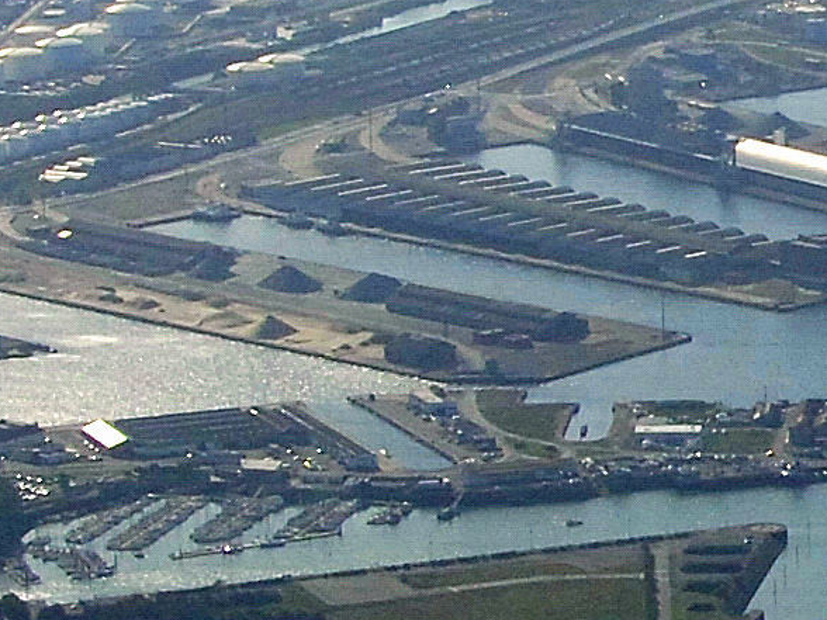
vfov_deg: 5.9
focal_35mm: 252
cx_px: 1273
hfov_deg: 7.7
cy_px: 263
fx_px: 6020
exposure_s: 1/1000
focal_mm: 24
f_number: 11
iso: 400
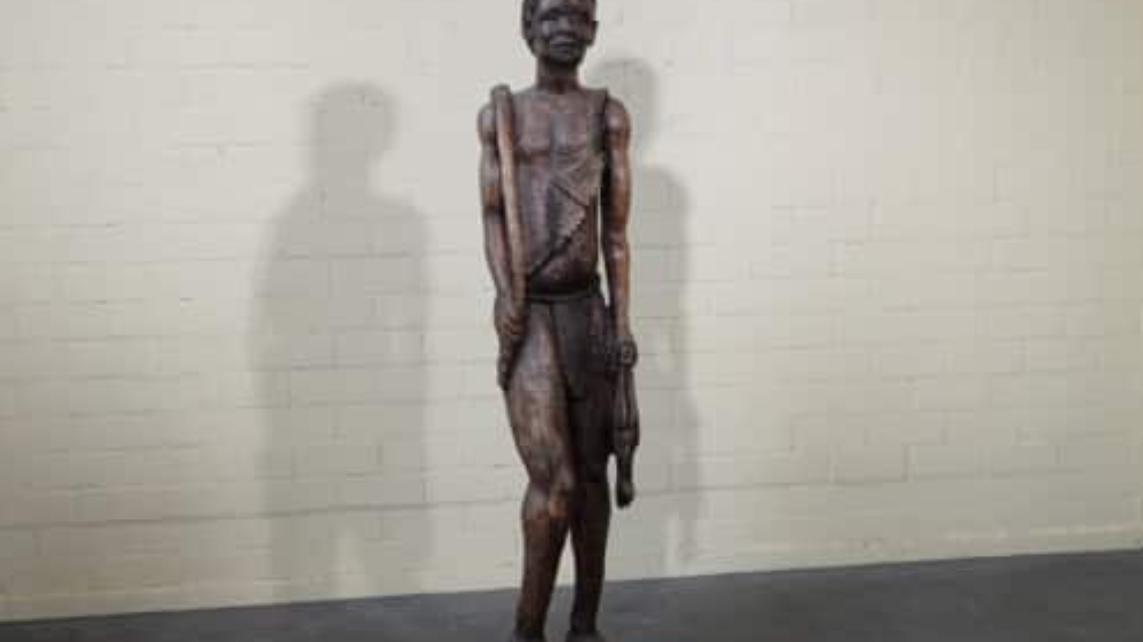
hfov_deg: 55.3
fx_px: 1091
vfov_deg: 32.8
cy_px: 350
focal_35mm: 36
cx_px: 573
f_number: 2.8
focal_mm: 12.63
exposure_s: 1/160
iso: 100
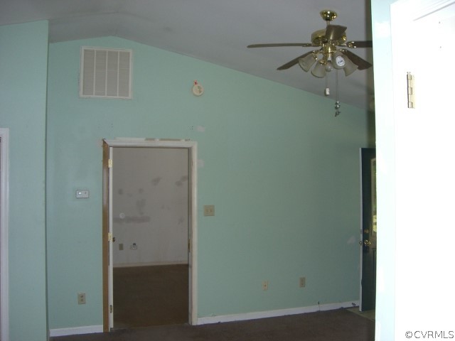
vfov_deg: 37.7
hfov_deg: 49.0
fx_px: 499
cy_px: 170
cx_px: 228
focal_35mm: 38
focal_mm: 6.2
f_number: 2.7
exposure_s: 1/60
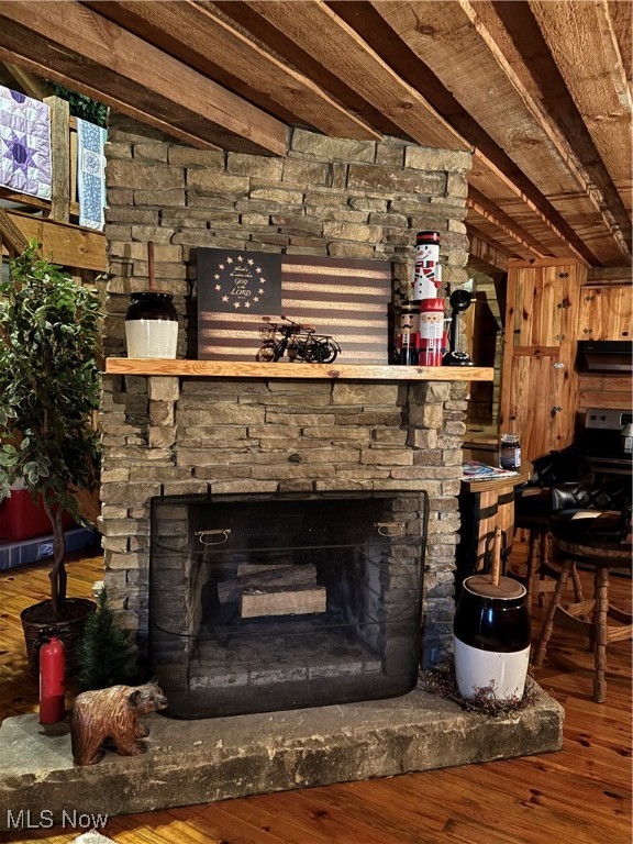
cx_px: 316
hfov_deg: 53.1
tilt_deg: -5.3
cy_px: 422
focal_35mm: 26
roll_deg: -3.2
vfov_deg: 67.3
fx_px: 634
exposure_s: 1/12
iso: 640
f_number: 1.6
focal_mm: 5.96
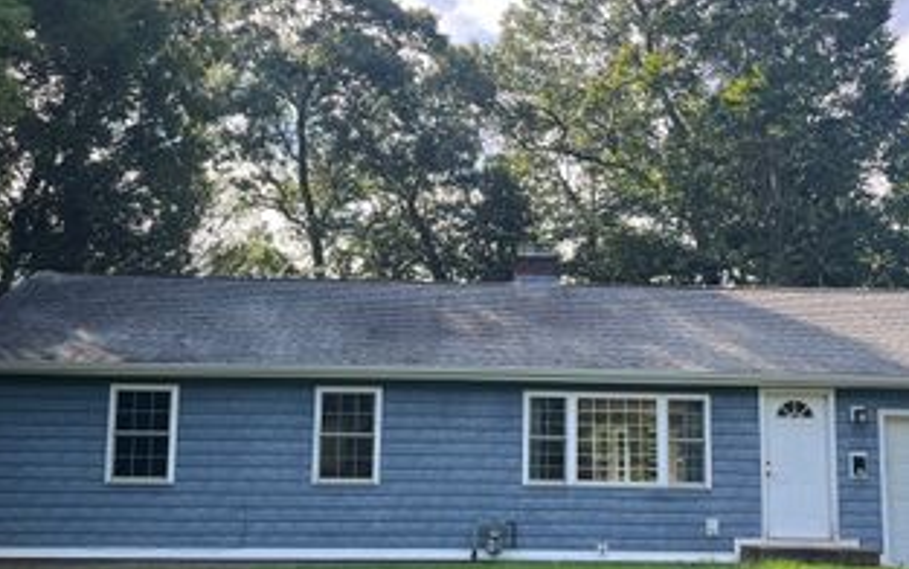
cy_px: 356
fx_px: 1091
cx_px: 511
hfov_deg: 45.2
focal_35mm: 44
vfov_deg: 29.1
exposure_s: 1/574
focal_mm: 5.1
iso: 50
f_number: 1.6
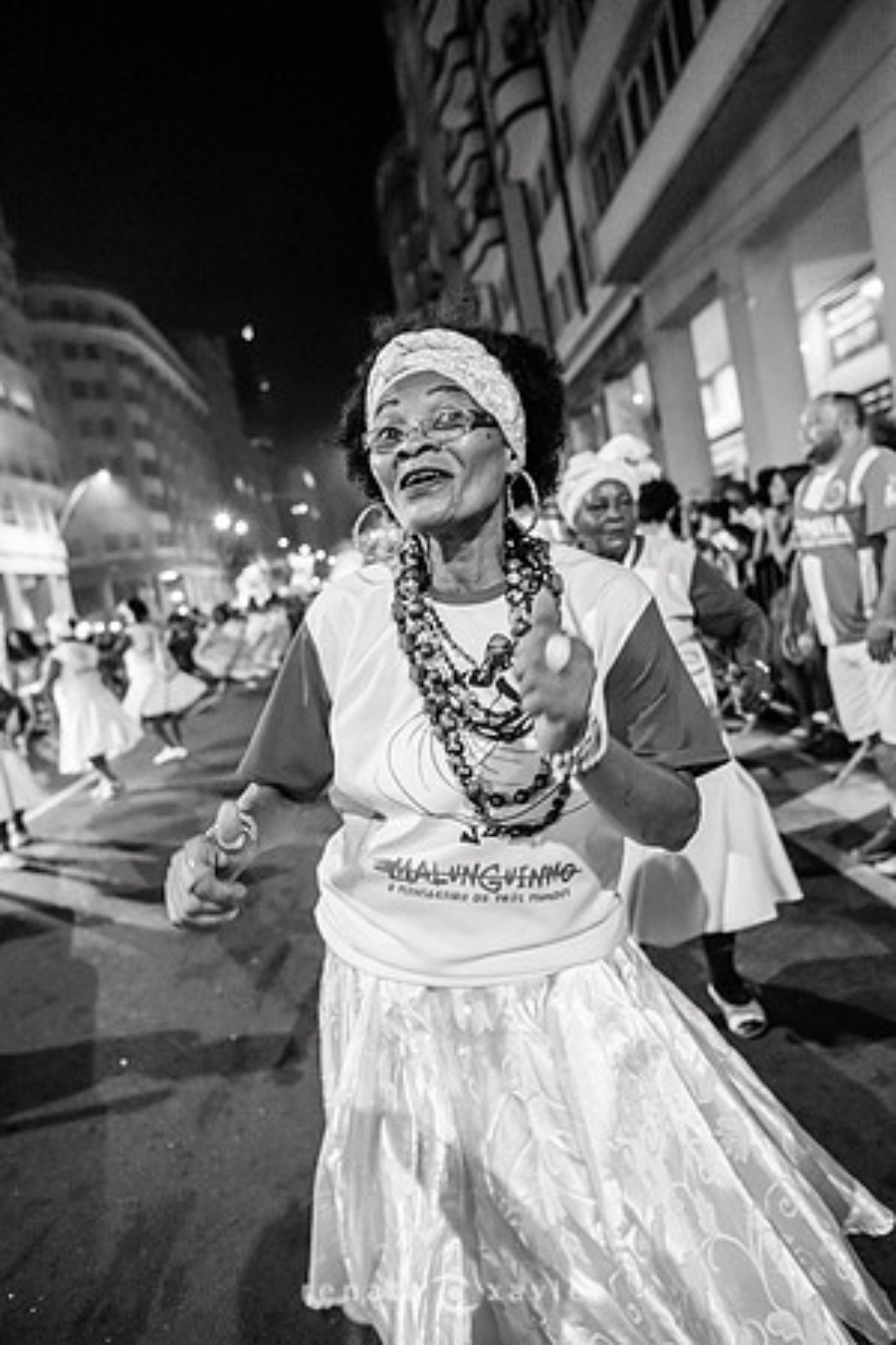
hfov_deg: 53.1
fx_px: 896
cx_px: 448
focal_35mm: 24
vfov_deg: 73.7
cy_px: 672
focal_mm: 24
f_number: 2.5
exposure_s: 1/200
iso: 5000
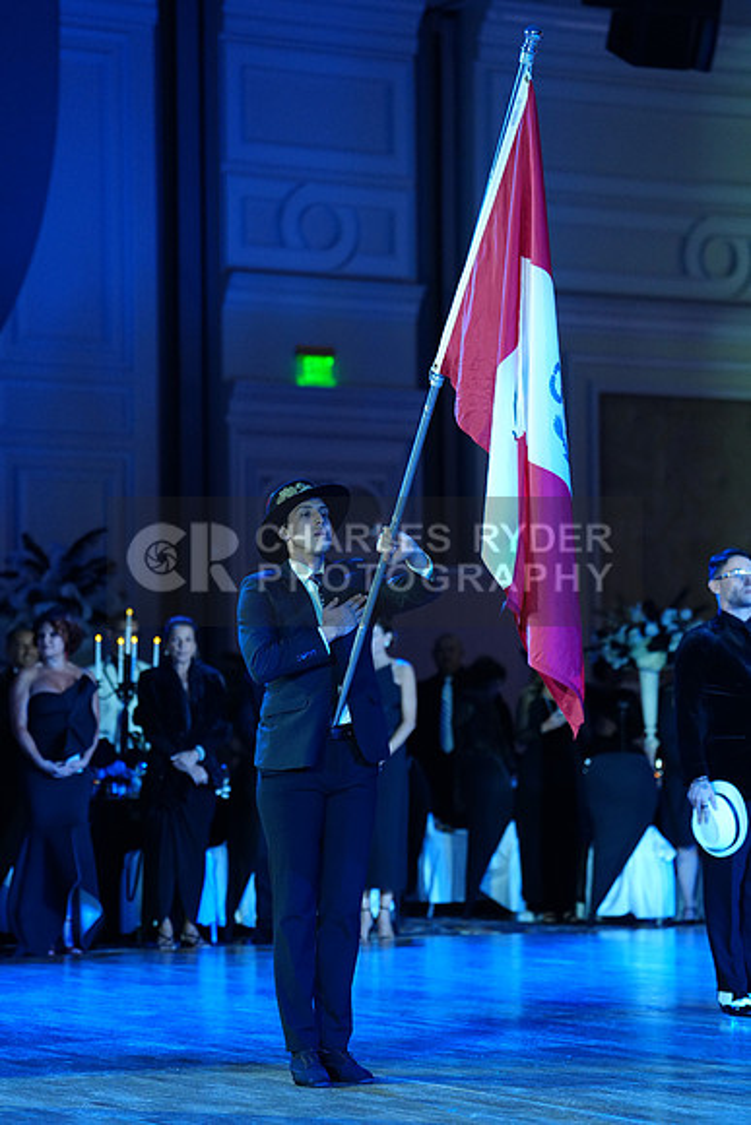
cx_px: 376
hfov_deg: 13.3
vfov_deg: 19.8
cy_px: 562
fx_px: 3221
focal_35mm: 103
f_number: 2.8
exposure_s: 1/400
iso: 2500
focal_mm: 103
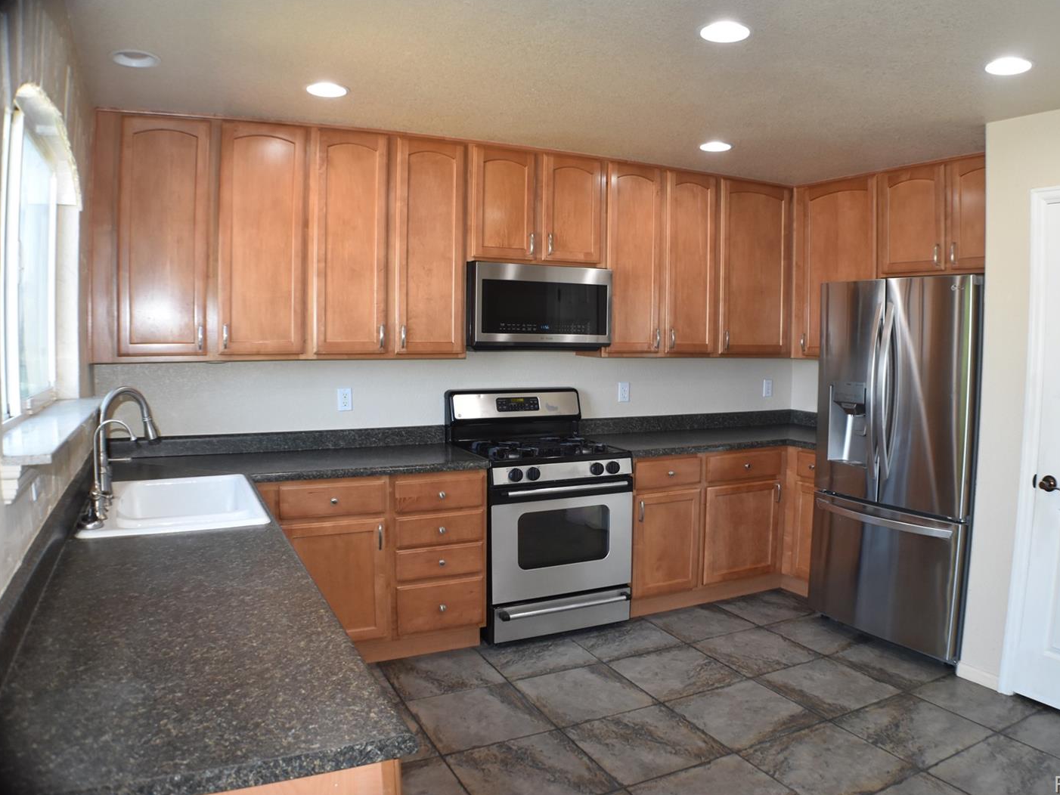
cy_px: 398
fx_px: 1058
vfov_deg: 41.2
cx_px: 572
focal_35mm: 35
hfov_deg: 53.2
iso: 800
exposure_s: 1/80
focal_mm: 21
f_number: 4.5
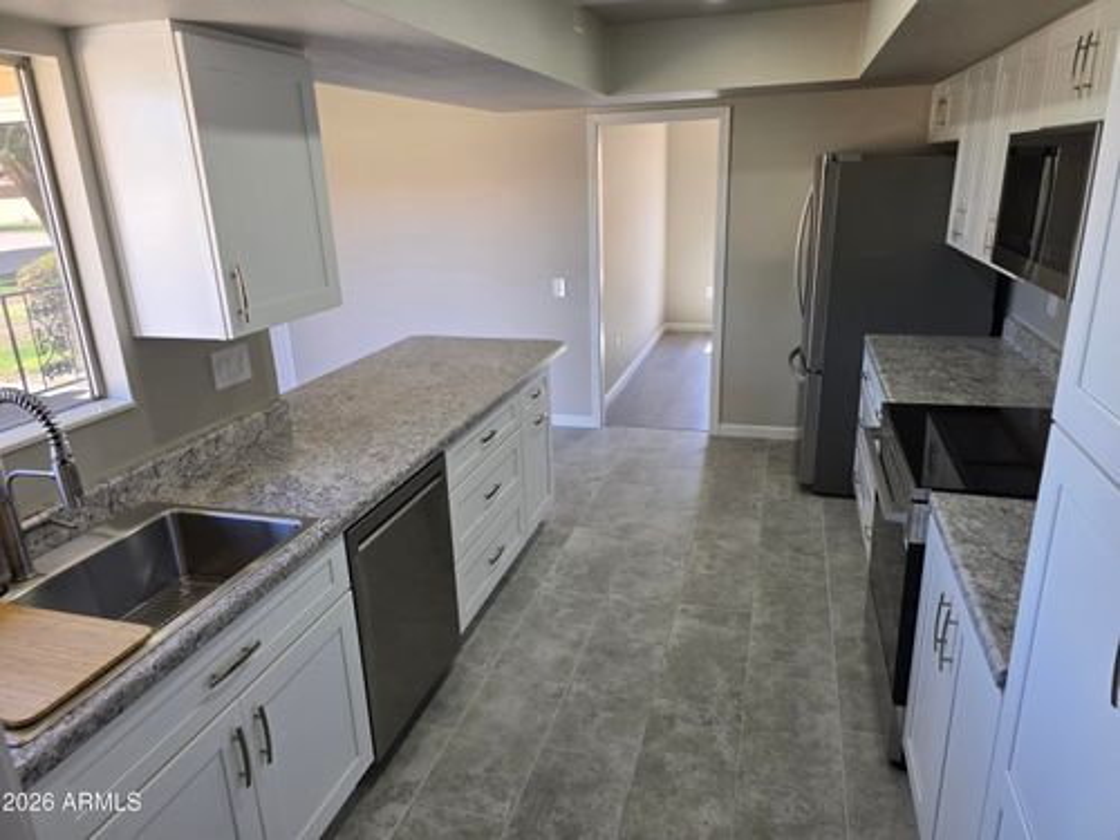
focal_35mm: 23
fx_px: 744
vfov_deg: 58.9
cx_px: 560
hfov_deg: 73.9
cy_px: 420
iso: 50
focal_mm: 6.3
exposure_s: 1/120
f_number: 1.7
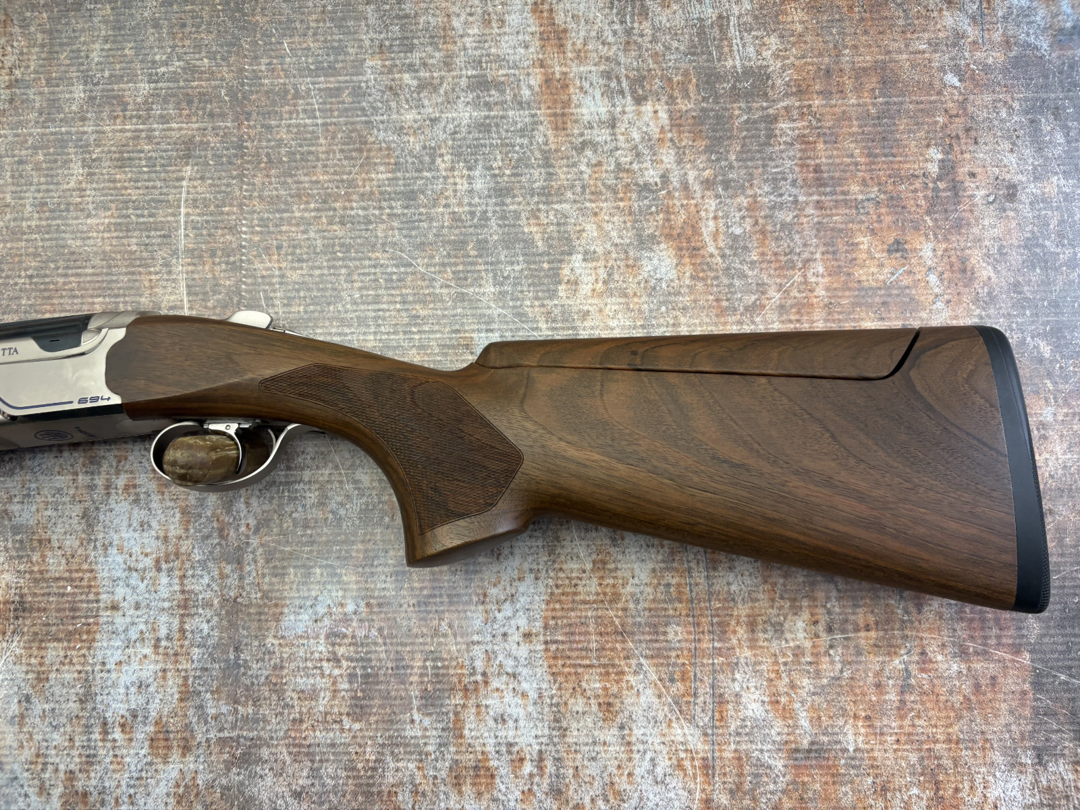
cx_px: 540
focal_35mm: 26
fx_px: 811
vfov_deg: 53.1
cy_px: 405
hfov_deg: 67.3
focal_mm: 6
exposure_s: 1/50
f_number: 1.6
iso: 125
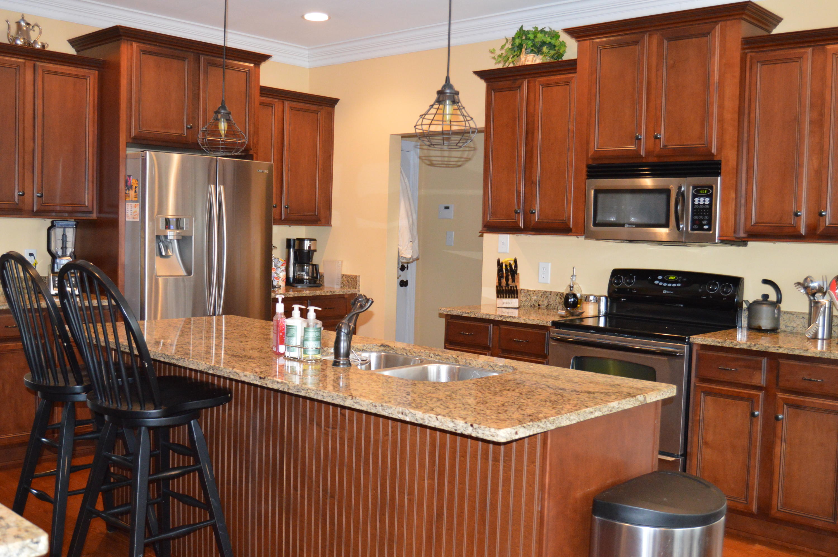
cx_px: 419
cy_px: 278
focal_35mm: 36
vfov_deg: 36.8
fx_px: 837
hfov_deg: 53.2
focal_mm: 24
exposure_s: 1/60
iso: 2000
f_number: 3.8
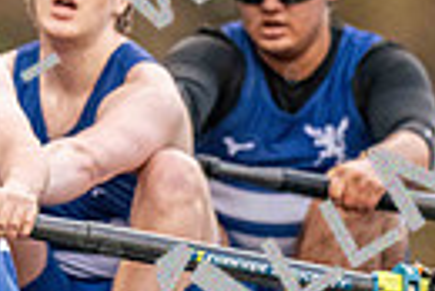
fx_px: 32419
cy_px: 85
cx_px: -130
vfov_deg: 0.5
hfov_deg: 0.8
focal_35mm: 2680
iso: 3600
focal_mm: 600
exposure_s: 1/2500
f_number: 4
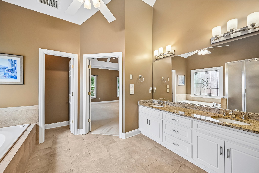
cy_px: 86
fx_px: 101
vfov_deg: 81.2
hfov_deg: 104.3
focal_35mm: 14
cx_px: 130
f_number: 8
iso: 320
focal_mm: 14
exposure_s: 1/15
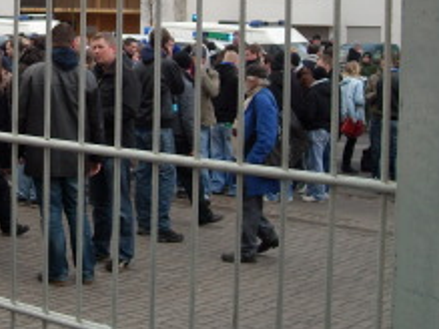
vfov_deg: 18.0
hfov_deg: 23.5
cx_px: 16
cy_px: 15
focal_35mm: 80
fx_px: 1014
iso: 64
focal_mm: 5.7
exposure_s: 1/228
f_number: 2.8
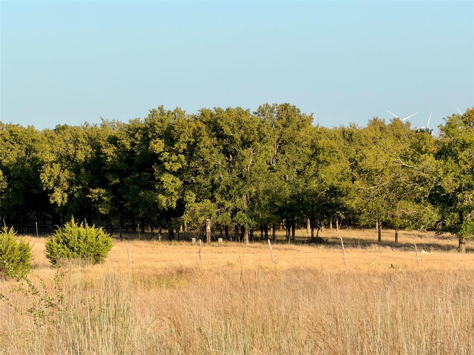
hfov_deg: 9.9
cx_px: 237
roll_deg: +1.8
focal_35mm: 200
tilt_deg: +0.2
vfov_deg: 7.4
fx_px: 2739
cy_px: 178
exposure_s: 1/639
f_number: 2.8
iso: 32
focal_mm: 16.89
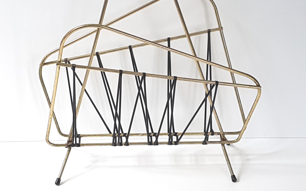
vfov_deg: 44.4
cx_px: 151
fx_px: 234
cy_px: 80
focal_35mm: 28
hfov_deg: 66.5
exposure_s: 1/124
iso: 50
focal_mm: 4.2
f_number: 1.7
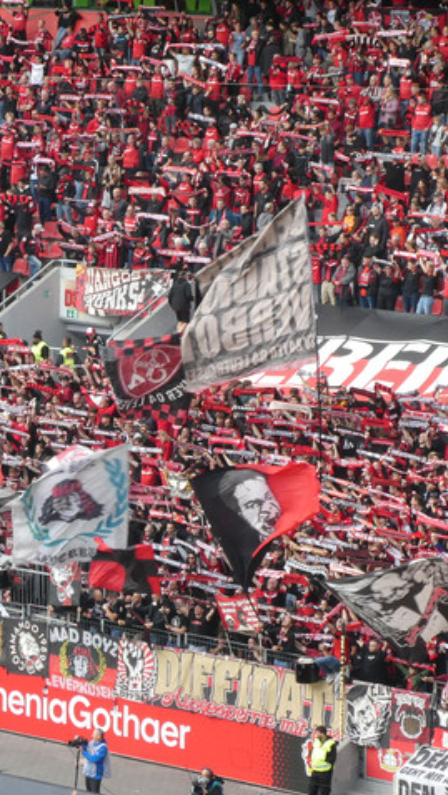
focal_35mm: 197
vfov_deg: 10.9
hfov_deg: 6.1
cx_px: -25
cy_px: 398
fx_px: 4159
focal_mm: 24.2
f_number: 5.3
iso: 160
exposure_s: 1/80
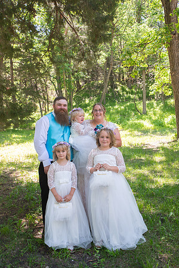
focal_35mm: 35
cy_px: 134
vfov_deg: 54.4
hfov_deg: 37.9
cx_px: 90
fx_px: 261
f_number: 5
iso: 250
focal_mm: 35
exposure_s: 1/125
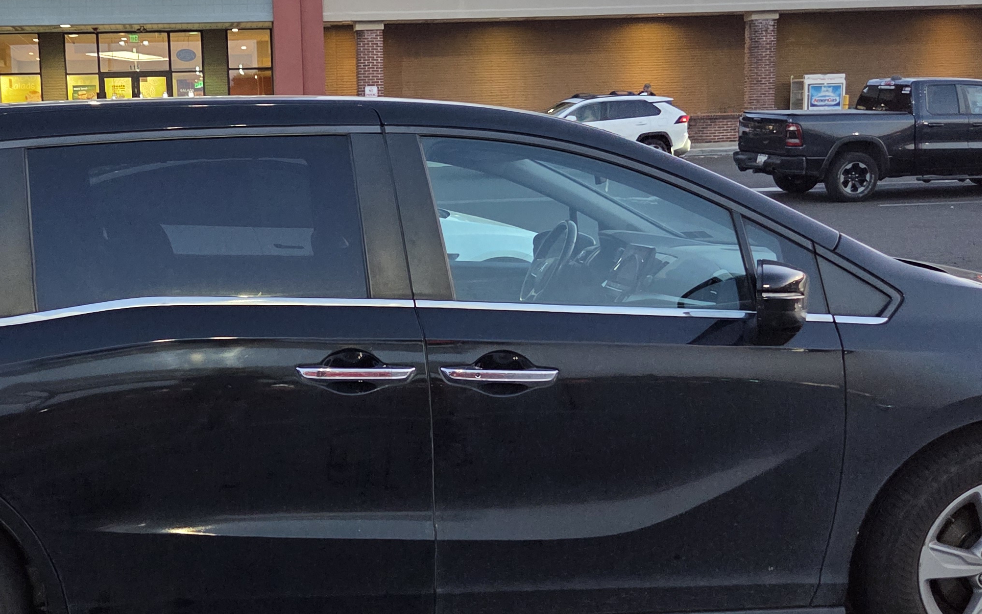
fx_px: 1285
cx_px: 325
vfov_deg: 26.9
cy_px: 327
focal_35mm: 48
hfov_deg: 41.3
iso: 640
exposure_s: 1/120
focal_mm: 5.4
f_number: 1.8
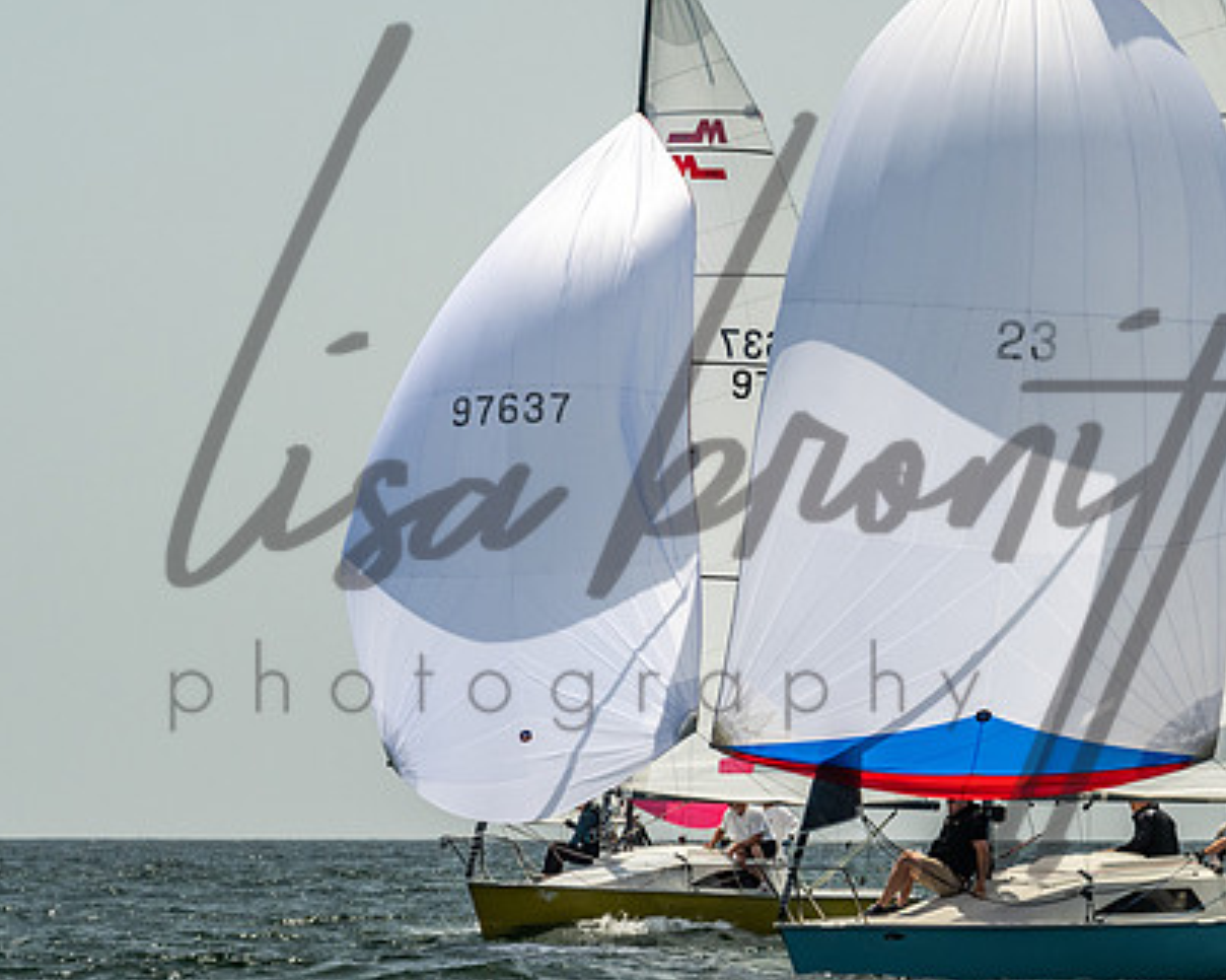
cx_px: 866
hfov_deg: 7.9
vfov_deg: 6.3
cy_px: 516
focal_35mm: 245
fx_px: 8885
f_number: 6.3
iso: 320
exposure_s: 1/1600
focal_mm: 125
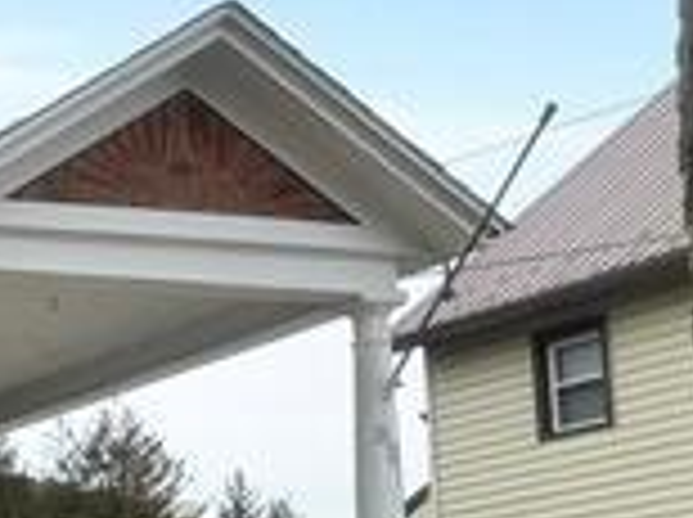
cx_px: -529
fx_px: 2079
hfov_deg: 16.2
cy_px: 459
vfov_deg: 14.1
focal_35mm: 104
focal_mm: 6.76
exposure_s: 1/1767
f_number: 1.78
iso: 80
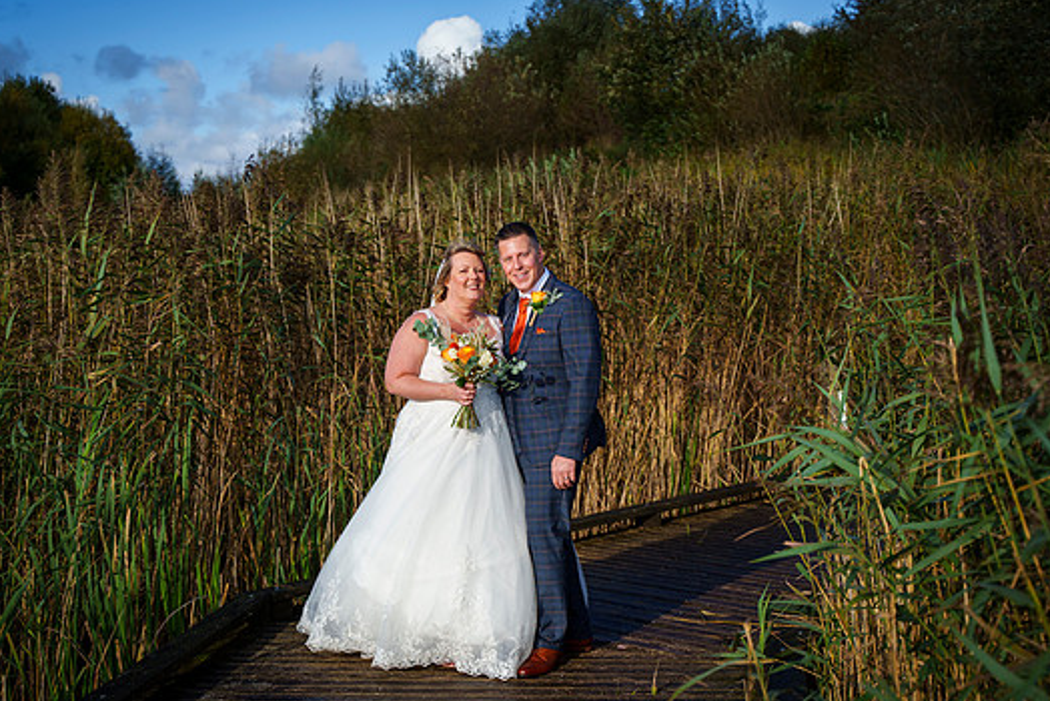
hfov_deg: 38.2
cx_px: 503
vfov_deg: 26.0
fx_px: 1517
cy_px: 368
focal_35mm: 52
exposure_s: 1/6400
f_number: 3.2
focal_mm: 47
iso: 400
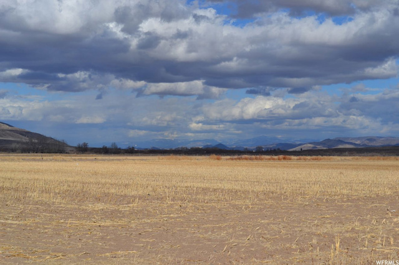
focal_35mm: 72
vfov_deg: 18.9
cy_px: 132
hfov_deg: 28.1
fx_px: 798
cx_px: 200
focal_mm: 48
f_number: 10
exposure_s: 1/400
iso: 100
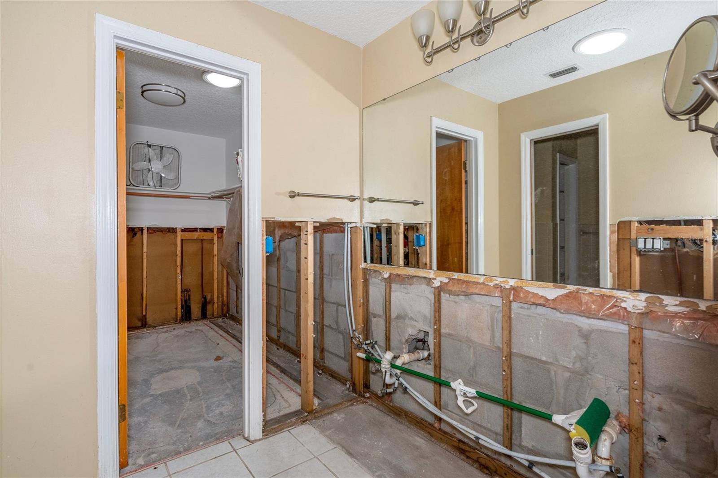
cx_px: 359
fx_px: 339
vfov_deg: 70.4
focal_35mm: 17
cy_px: 239
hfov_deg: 93.3
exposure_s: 1/6
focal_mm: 17
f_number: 8
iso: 400
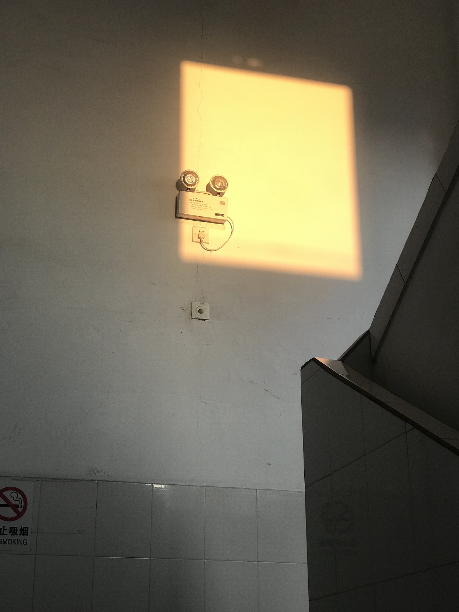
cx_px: 229
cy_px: 302
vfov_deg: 33.2
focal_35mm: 58
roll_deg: -0.5
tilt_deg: +21.8
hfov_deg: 25.2
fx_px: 1026
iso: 32
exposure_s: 1/50
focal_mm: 6.6
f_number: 2.8
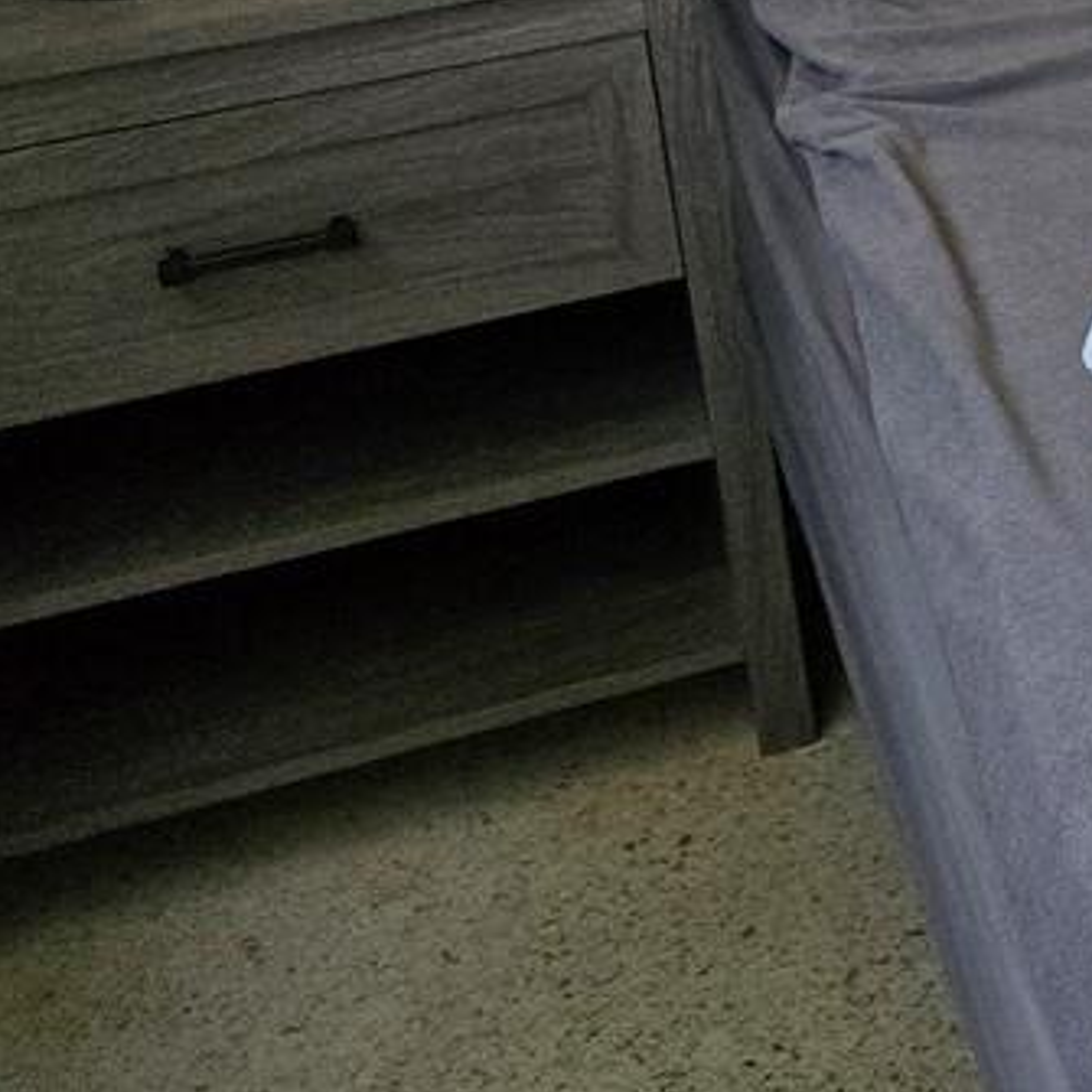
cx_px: 2438
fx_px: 3462
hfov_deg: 13.9
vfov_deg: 16.7
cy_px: -414
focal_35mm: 97
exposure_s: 1/180
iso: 160
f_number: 1.7
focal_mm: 6.3
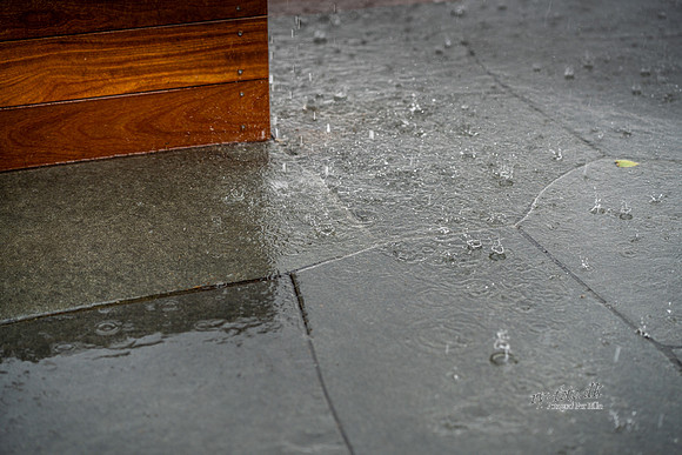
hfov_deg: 23.9
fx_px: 1611
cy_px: 228
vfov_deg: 16.1
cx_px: 341
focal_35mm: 85
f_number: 2.2
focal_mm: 85
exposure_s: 1/320
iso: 400
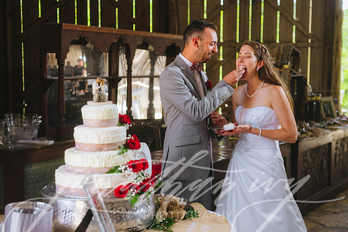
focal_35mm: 52
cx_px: 174
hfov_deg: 38.2
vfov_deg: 26.0
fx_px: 503
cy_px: 116
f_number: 2.8
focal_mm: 52
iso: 160
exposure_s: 1/160
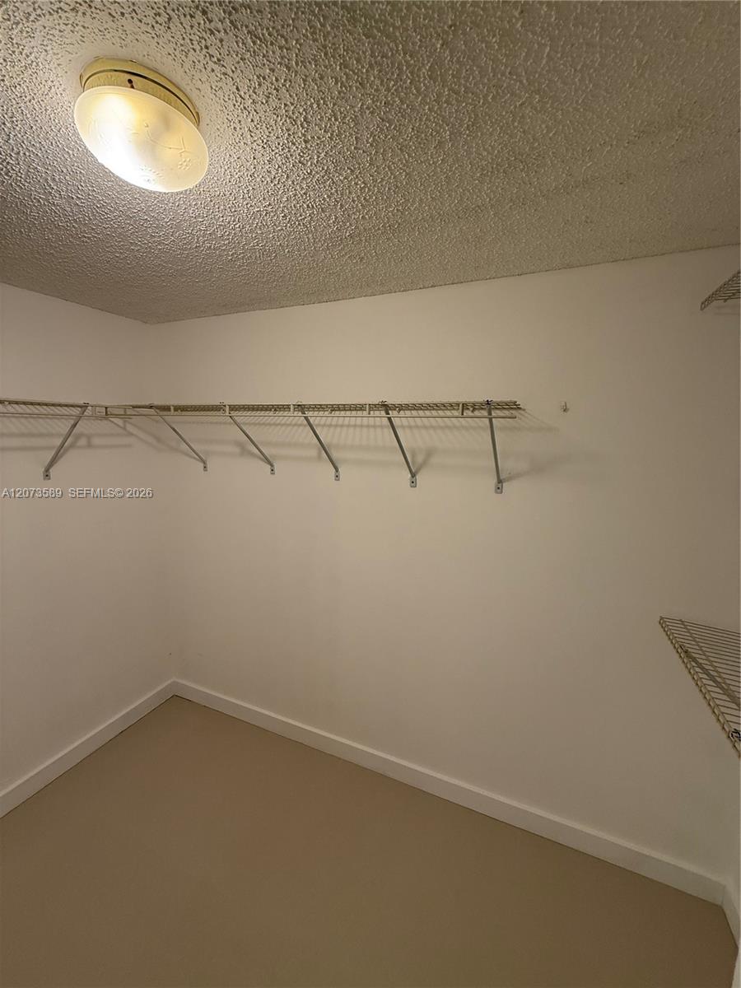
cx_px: 370
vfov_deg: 102.1
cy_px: 494
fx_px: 400
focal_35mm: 14
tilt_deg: -8.6
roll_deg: -2.2
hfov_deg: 85.7
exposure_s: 1/120
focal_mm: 2.22
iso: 125
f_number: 2.2
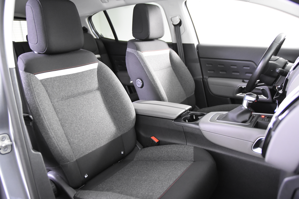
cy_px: 100
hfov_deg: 61.9
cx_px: 150
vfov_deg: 43.6
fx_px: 249
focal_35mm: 30
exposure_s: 1/30
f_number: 2.8
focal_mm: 20
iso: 4000
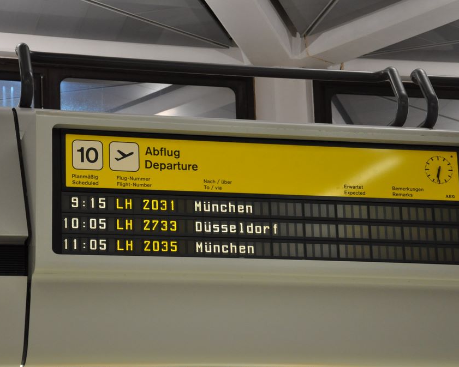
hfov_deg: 17.0
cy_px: 185
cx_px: 245
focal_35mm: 113
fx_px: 1535
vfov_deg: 13.6
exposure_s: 1/30
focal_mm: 66
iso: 1400
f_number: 5.3
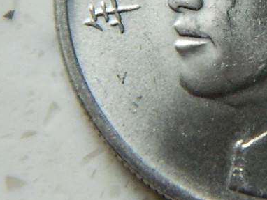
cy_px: 20
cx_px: 333
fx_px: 2130
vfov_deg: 5.4
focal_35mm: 276
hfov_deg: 7.1
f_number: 4.5
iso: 400
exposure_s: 1/50
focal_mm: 18.6
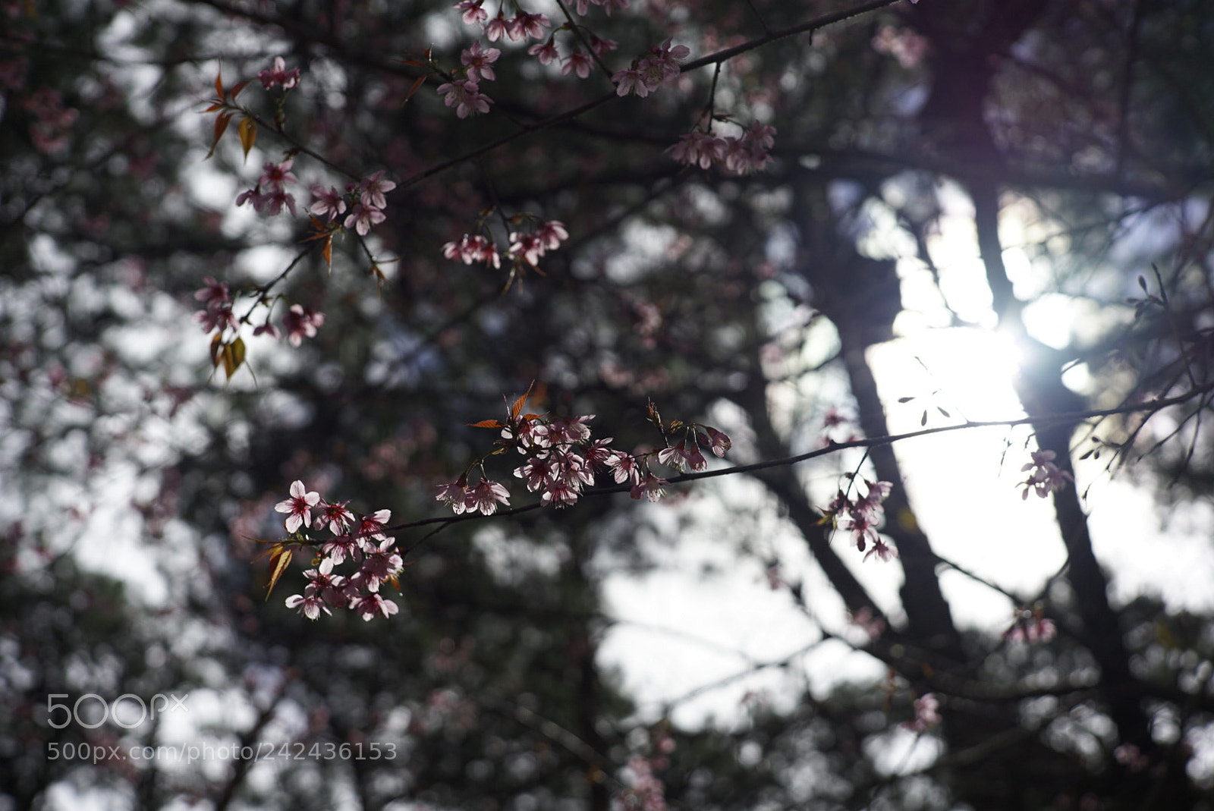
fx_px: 1518
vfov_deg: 29.9
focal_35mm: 45
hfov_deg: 43.6
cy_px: 406
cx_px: 607
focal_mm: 45
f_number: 2
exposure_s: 1/1600
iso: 100
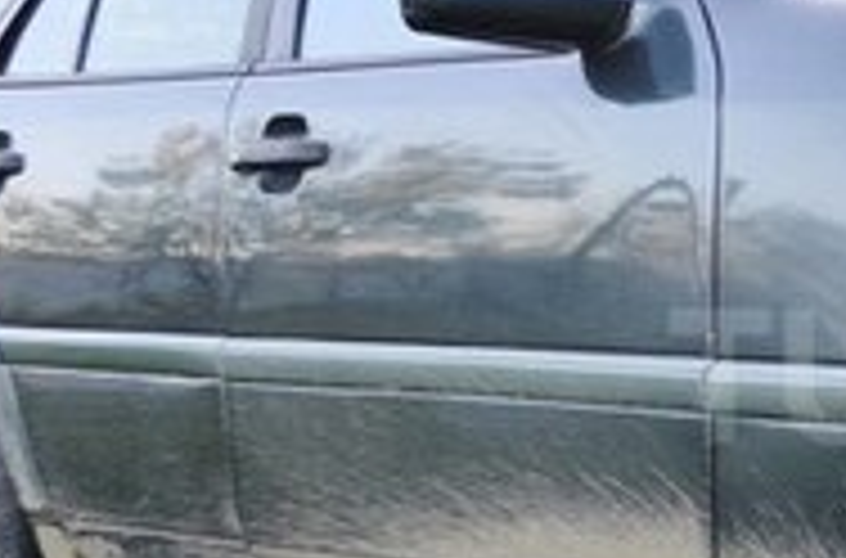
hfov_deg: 16.6
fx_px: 2717
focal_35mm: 116
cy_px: 376
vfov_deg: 11.7
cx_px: 1130
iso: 250
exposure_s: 1/100
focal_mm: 22
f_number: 5
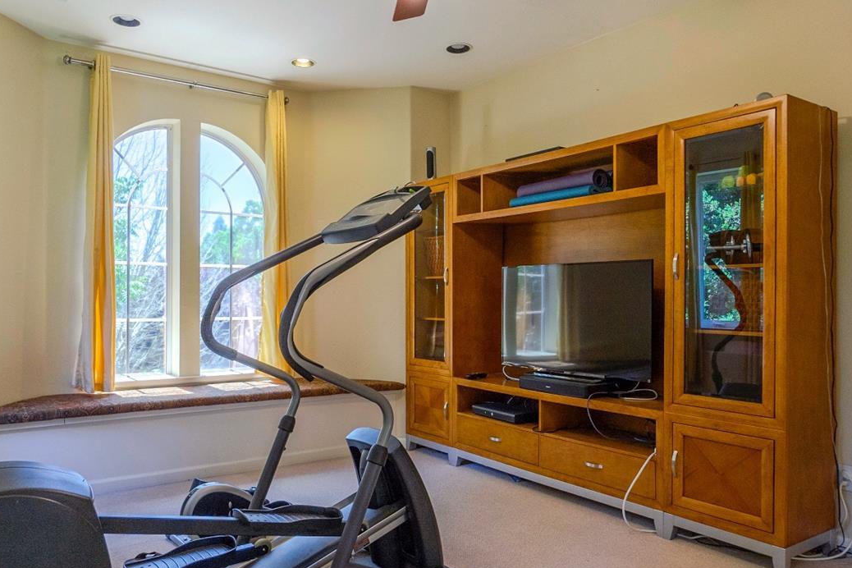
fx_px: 615
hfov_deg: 69.3
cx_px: 395
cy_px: 318
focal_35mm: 26
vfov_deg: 49.4
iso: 100
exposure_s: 1/40
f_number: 5
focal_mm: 12
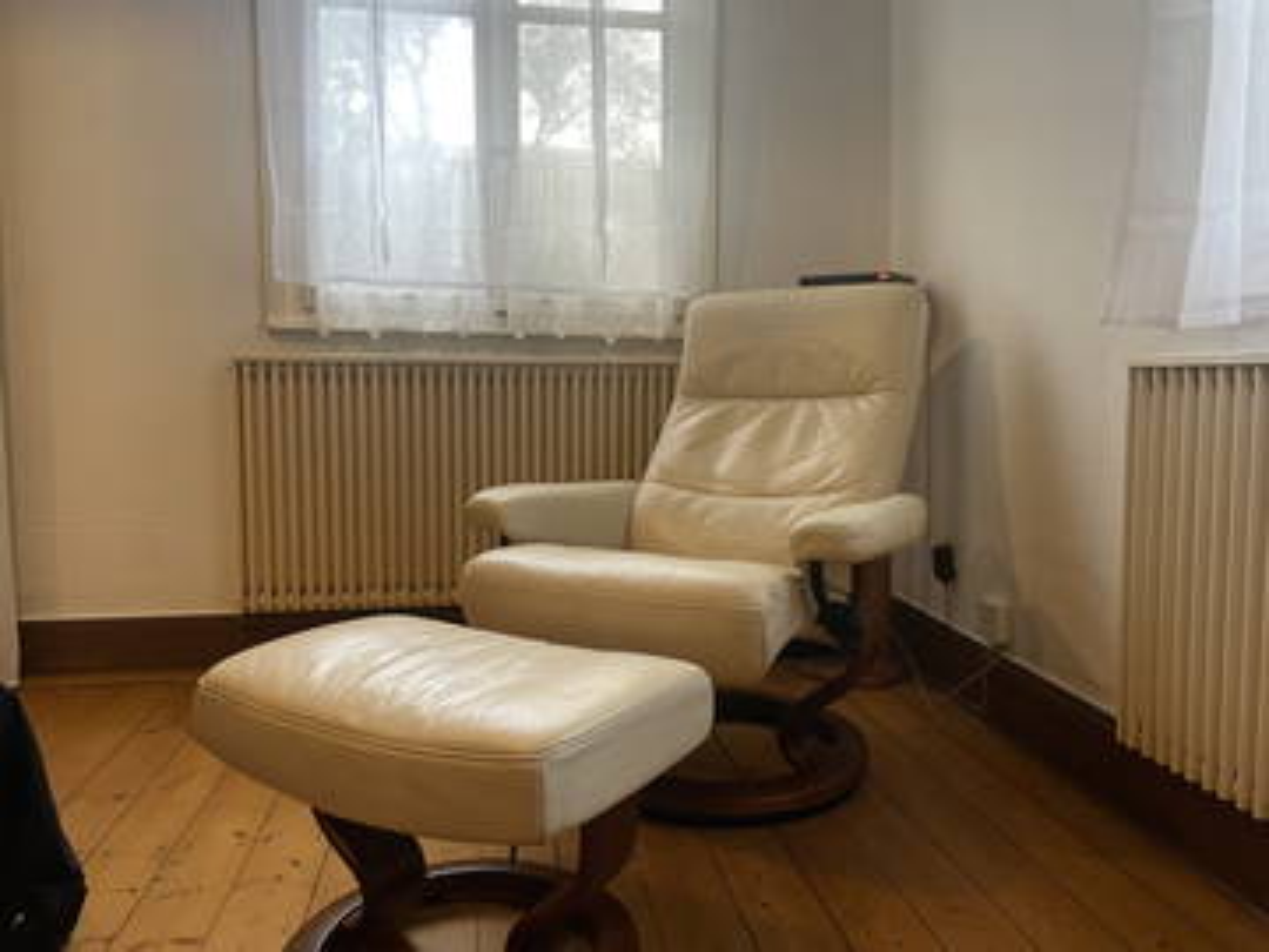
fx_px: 953
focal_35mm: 26
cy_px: 476
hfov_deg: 67.3
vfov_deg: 53.1
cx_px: 634
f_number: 1.6
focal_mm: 4.2
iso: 160
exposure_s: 1/50
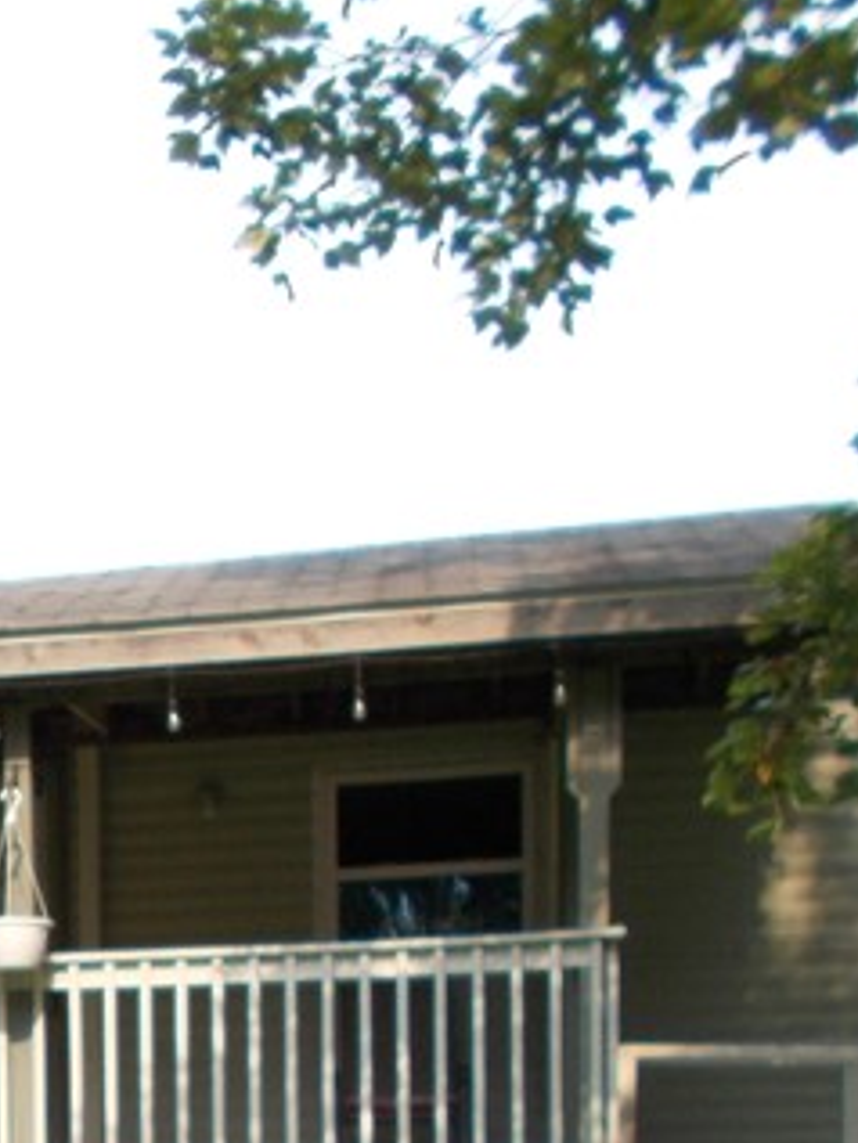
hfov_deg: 16.1
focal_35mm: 84
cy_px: 1349
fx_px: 2774
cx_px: -440
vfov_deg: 21.7
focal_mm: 4.6
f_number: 3.2
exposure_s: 1/320
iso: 80
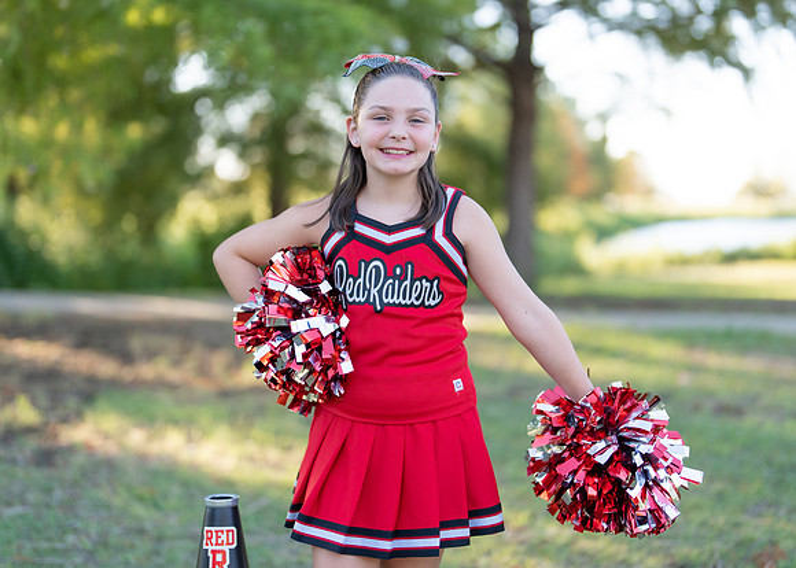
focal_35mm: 60
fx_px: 1361
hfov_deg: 32.6
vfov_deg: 23.6
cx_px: 401
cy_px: 244
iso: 100
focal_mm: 50
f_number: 1.2
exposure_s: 1/800
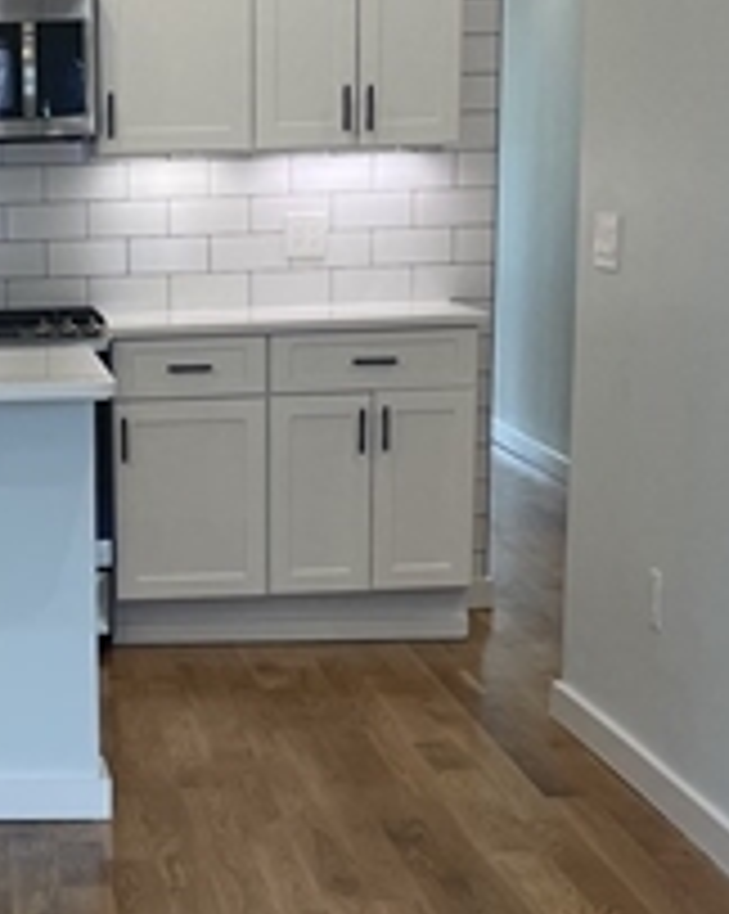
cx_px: 45
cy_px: 923
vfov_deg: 19.4
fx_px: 2593
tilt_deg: -16.0
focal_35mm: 96
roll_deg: +2.1
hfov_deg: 15.8
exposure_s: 1/120
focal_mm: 5.1
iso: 80
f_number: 1.6
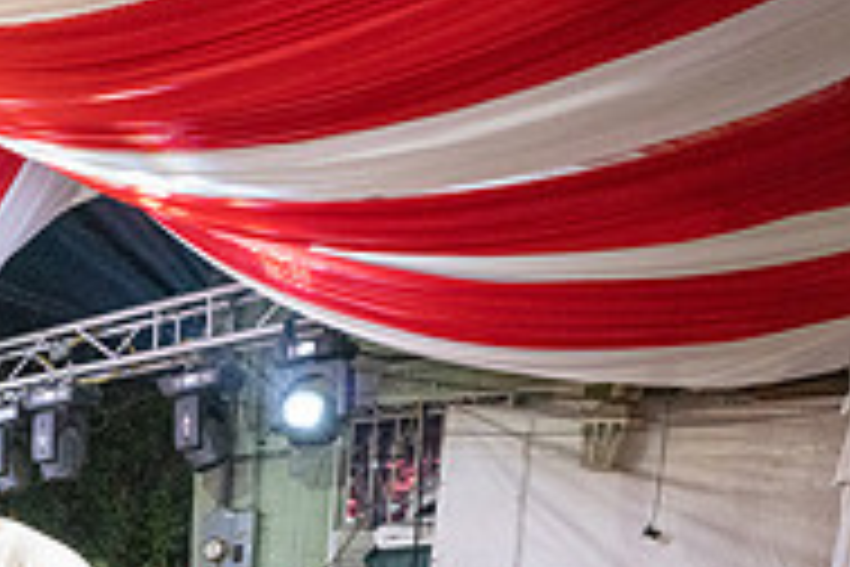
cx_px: -396
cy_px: 749
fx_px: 1015
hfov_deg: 29.5
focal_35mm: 43
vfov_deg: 26.2
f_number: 8
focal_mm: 14
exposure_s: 1/50
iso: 10000
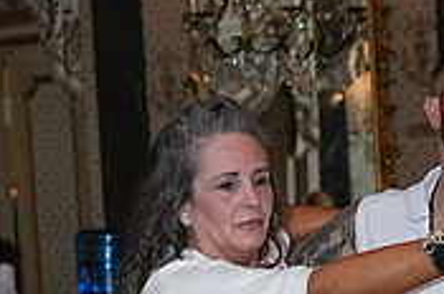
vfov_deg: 5.2
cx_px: 326
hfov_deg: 8.0
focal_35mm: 259
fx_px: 3188
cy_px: 603
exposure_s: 1/200
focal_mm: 52
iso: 5000
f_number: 4
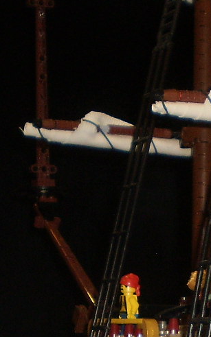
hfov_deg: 9.0
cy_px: 358
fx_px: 1334
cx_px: 208
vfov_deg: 14.1
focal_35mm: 145
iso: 125
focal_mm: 7.4
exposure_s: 1/30
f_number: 3.5
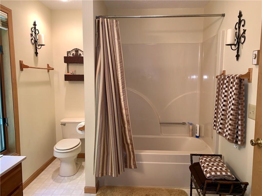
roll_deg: +0.1
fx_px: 197
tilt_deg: -6.6
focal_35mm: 26
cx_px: 131
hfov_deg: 67.3
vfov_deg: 53.1
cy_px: 98
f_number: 1.8
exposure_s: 1/14
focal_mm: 4.25
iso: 40
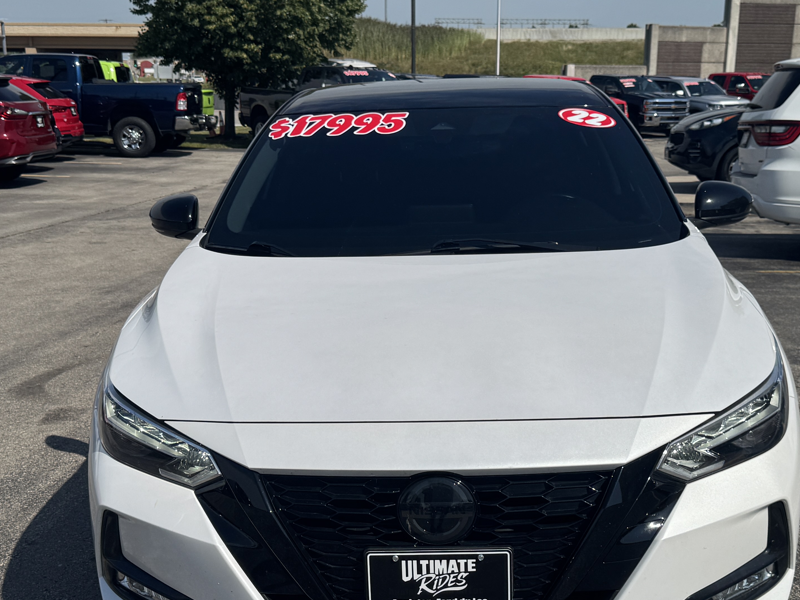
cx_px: 439
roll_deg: -1.0
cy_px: 377
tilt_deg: -16.1
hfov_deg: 39.6
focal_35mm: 48
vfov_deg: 30.1
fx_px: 1109
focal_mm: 6.76
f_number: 1.78
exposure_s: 1/9009
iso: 80
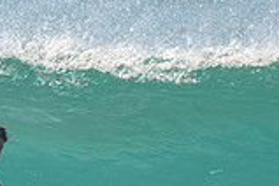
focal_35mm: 3238
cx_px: 20
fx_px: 25093
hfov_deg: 0.6
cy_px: 224
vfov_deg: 0.4
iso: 500
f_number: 11
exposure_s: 1/2000
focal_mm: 700
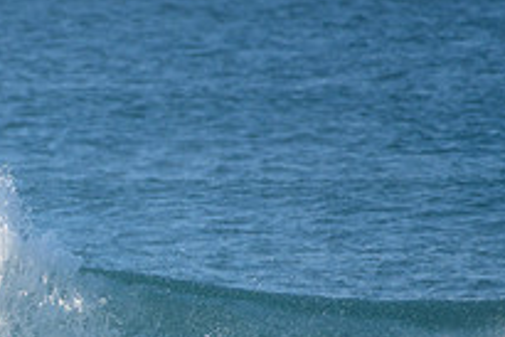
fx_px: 21463
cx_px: -124
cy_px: 335
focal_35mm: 1529
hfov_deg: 1.3
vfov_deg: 0.9
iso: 400
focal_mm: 500
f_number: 5.6
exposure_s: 1/2000
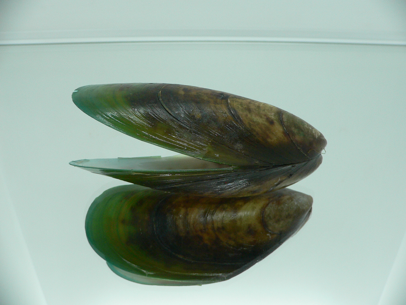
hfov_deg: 52.6
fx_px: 411
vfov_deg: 40.7
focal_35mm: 35
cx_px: 203
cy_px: 152
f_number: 2.8
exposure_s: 1/60
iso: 150
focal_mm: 4.6
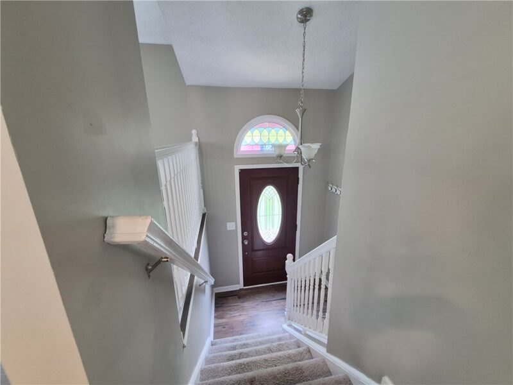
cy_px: 192
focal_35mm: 13
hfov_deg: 106.2
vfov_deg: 89.9
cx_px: 256
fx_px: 193
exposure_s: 1/60
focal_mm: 1.74
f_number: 2.2
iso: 400
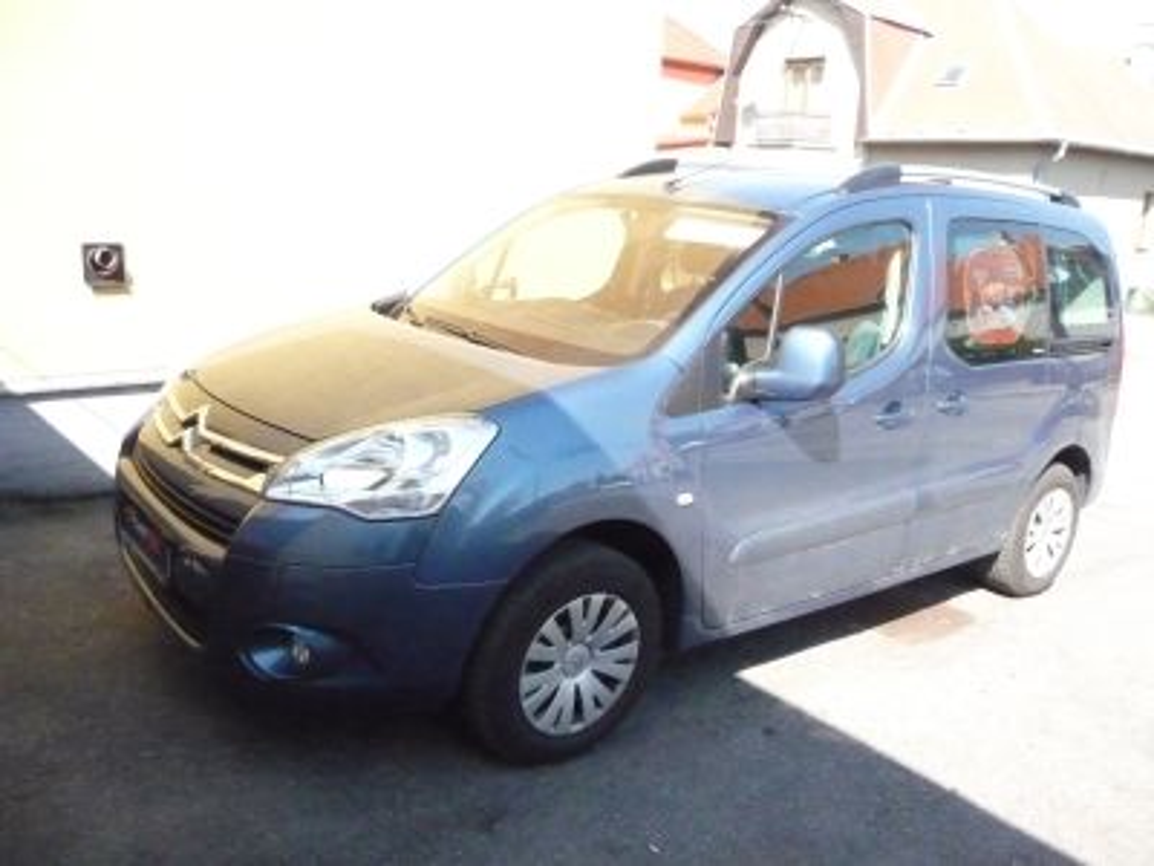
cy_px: 433
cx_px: 577
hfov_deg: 63.4
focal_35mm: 28
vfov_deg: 49.7
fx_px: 933
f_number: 8
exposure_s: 1/640
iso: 1600
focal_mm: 4.7
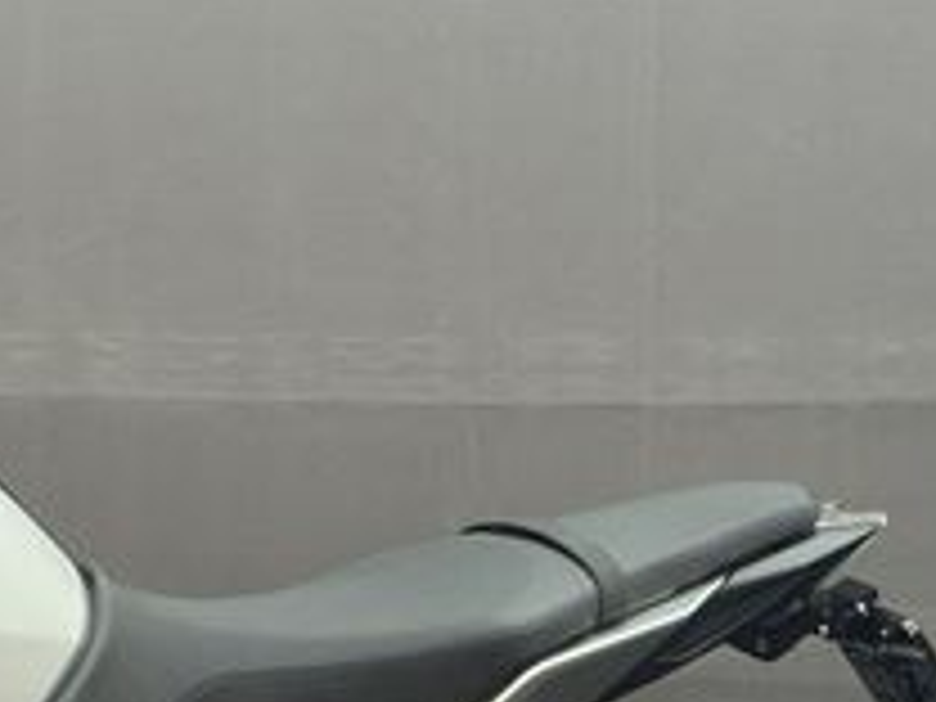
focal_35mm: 148
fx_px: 4002
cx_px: -158
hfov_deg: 13.0
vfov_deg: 9.9
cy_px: 806
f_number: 1.78
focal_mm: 6.76
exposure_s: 1/50
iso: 125
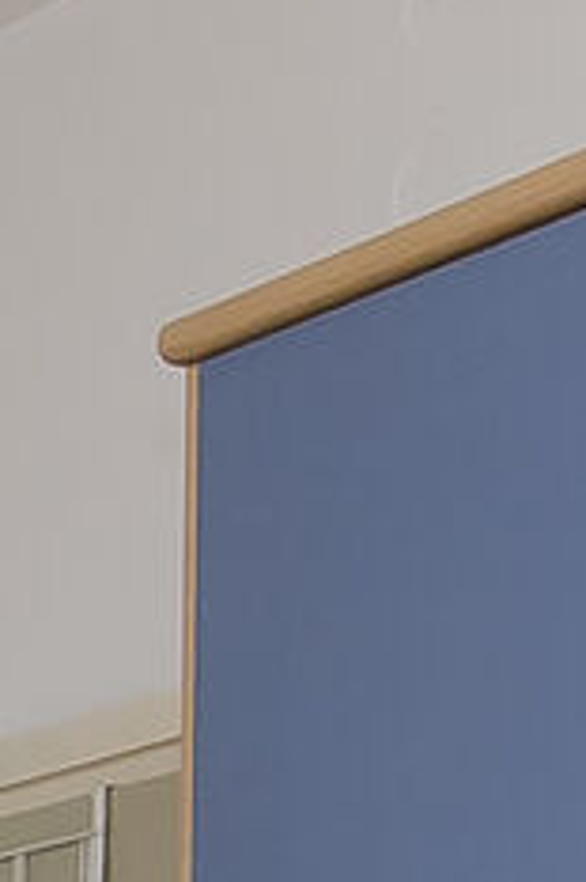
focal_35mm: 180
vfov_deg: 10.7
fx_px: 4401
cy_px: 1588
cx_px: -938
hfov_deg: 7.1
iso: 100
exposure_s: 1/100
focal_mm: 10
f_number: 8
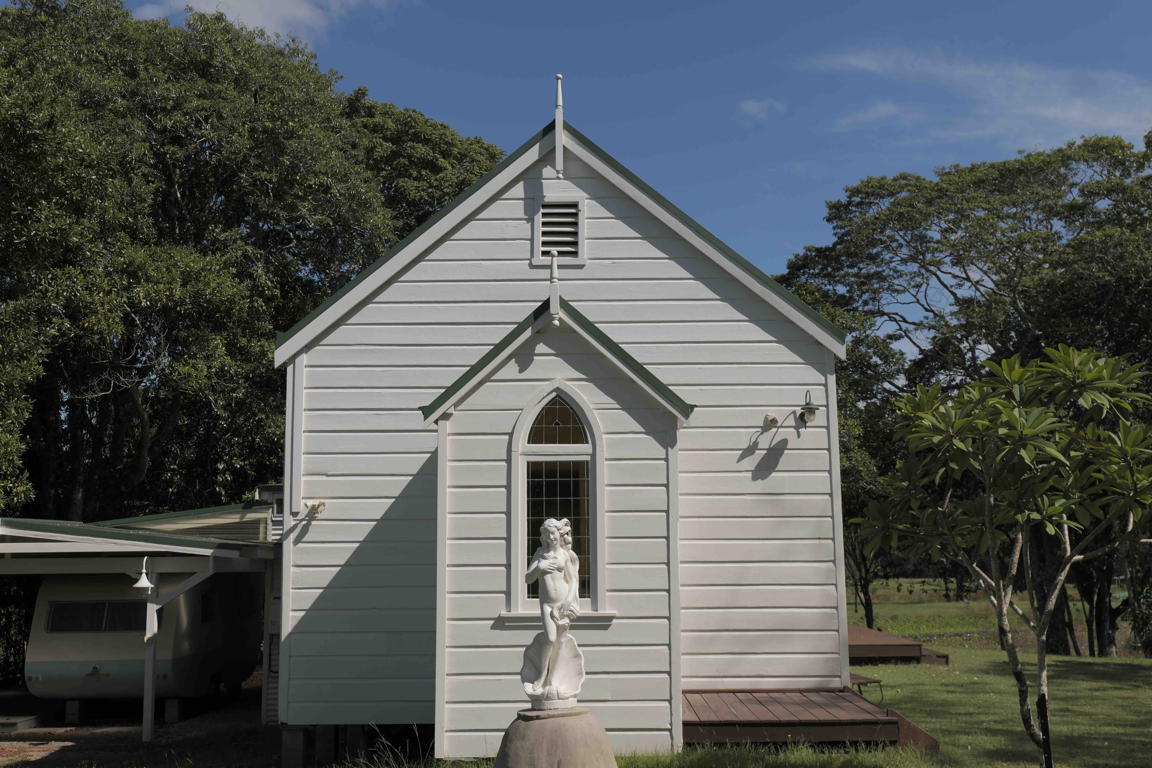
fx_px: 1120
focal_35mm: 35
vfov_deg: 37.9
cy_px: 384
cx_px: 576
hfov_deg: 54.4
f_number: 8
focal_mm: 35
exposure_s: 1/500
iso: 100
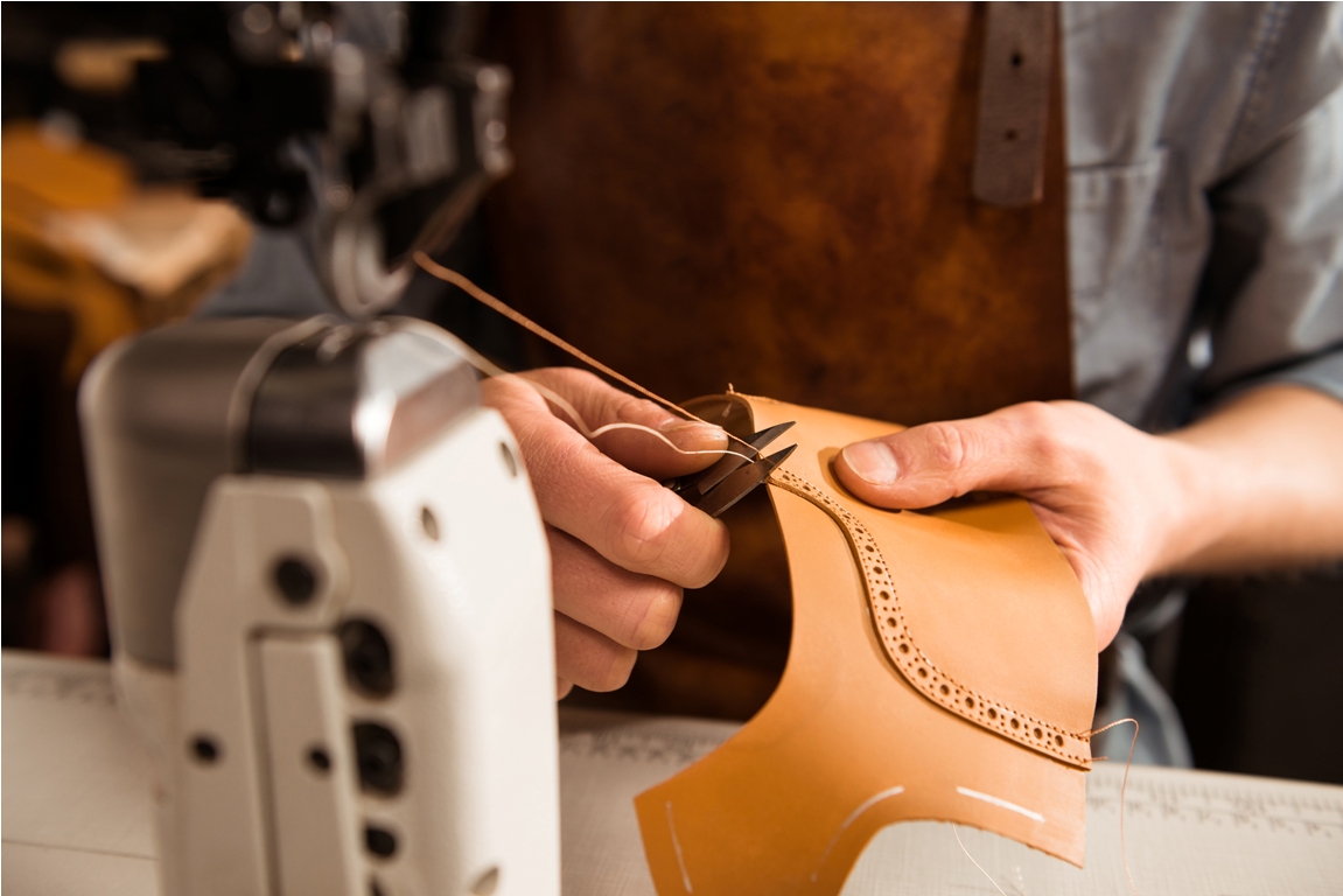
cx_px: 672
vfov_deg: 35.1
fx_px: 1418
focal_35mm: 38
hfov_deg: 50.7
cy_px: 448
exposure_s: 1/100
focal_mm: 38
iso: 320
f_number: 3.5
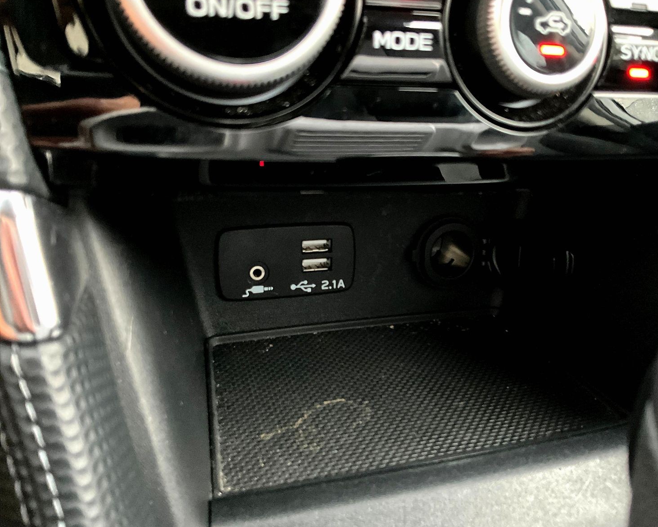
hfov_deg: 57.1
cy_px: 266
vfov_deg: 47.1
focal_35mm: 31
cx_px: 360
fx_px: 604
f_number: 1.8
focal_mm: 3
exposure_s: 1/21
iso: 640
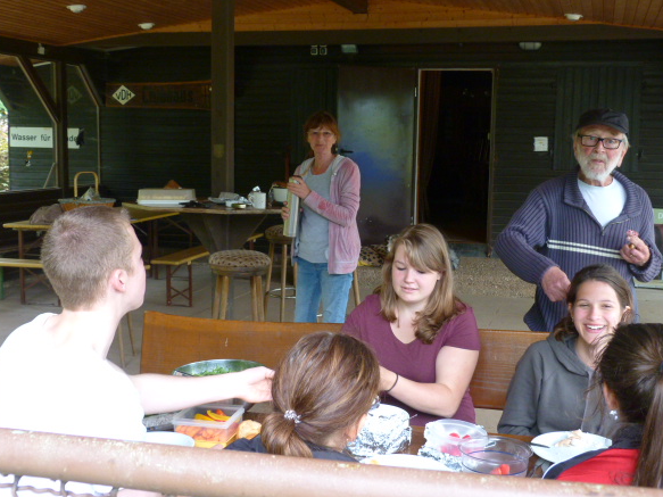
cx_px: 347
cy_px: 243
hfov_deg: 42.1
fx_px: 862
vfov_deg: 32.2
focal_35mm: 45
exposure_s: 1/60
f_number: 3.2
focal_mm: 7.4
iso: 250
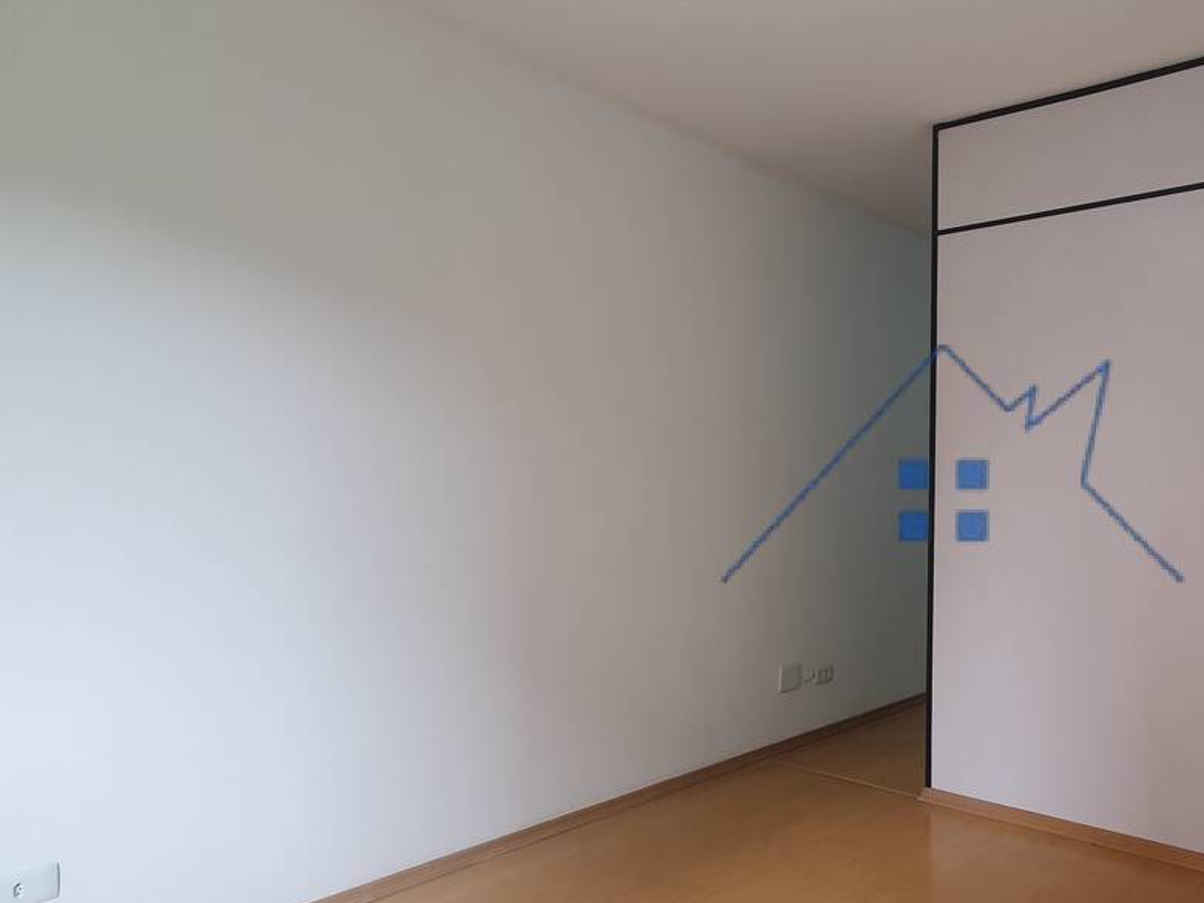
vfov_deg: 56.8
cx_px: 939
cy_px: 483
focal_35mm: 24
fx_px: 835
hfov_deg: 66.0
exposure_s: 1/60
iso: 80
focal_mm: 1.8
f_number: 2.2
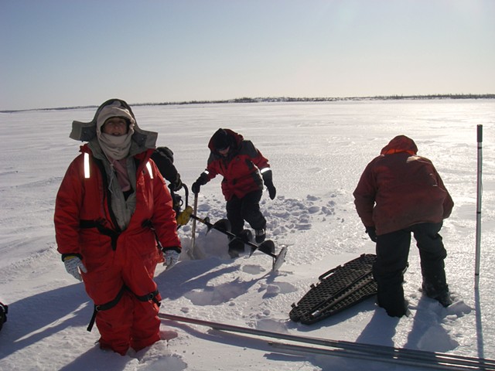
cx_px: 248
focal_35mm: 38
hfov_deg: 49.0
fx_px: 543
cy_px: 186
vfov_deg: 37.7
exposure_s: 1/640
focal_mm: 6.3
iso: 64
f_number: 6.6
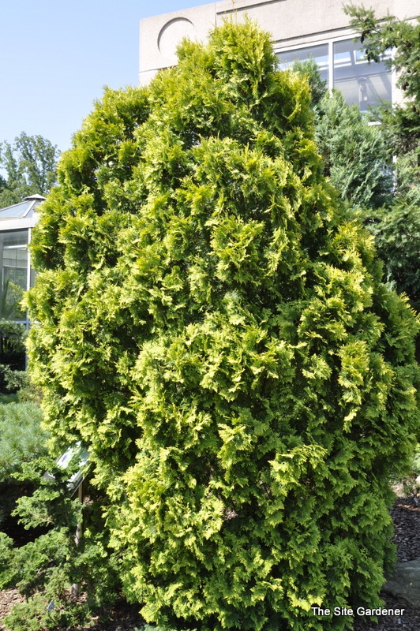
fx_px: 631
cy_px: 316
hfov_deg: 36.8
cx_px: 210
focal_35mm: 36
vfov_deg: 53.2
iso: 200
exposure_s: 1/90
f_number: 9.5
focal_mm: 24
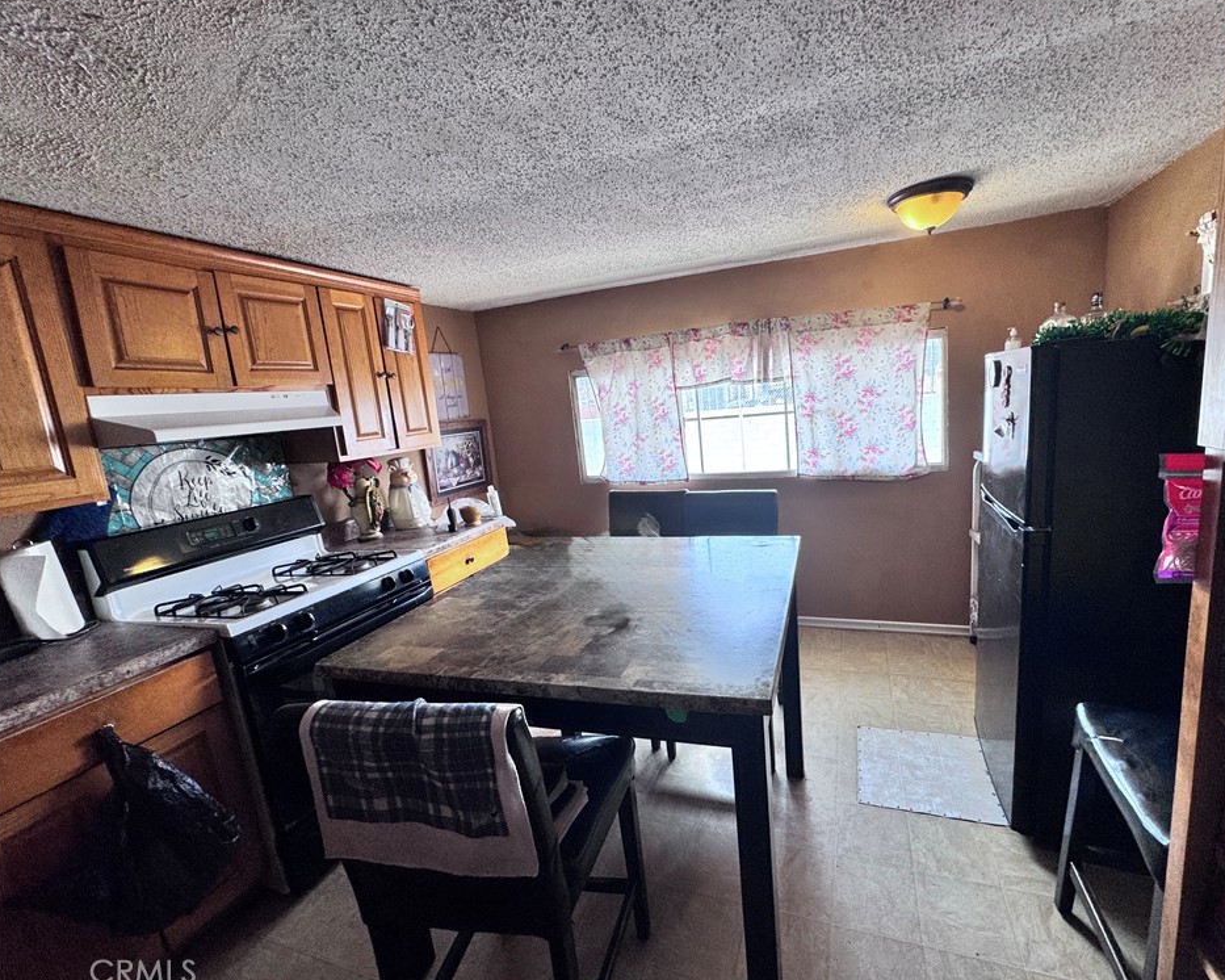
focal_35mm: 15
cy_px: 486
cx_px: 668
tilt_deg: -9.8
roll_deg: +5.1
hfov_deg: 96.5
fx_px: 544
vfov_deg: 84.0
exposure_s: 1/120
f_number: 2.2
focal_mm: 2.22
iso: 100
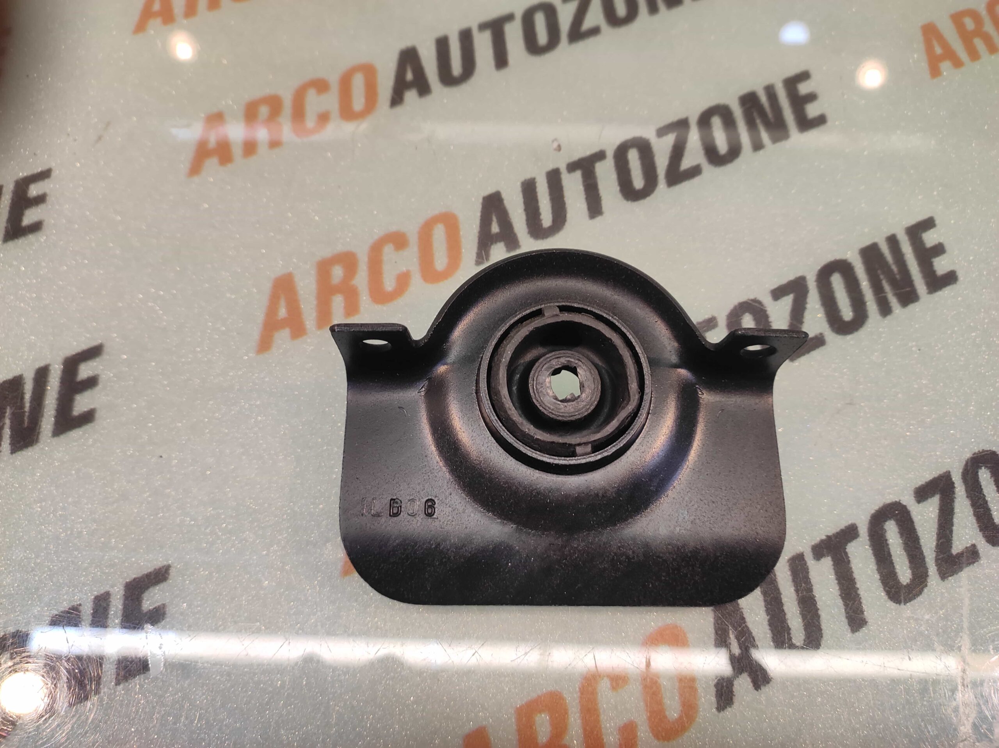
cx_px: 500
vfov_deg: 74.7
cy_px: 374
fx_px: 490
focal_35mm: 17
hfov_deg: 91.1
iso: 118
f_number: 1.79
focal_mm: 4.74
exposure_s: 1/33
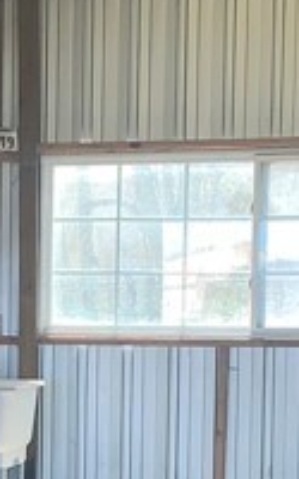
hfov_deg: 9.1
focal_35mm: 141
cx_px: -151
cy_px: 443
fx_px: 1838
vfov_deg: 14.7
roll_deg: +0.0
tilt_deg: -6.5
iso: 25
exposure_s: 1/150
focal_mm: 4.25
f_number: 1.8
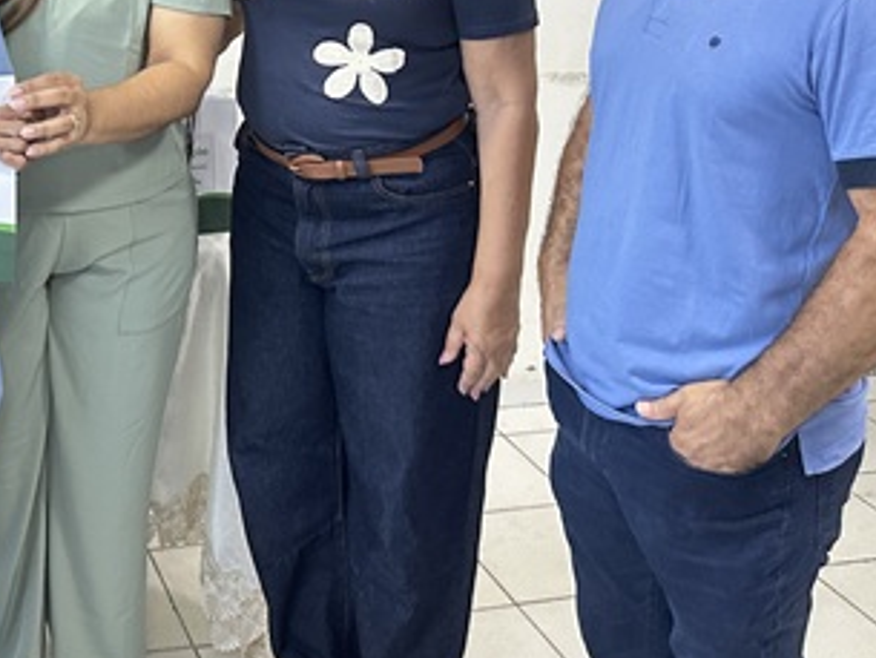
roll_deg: -0.9
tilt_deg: -9.2
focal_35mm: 55
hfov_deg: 33.4
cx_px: 112
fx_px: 1392
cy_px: -22
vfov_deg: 25.1
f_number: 1.78
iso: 320
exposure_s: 1/60
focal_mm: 6.86
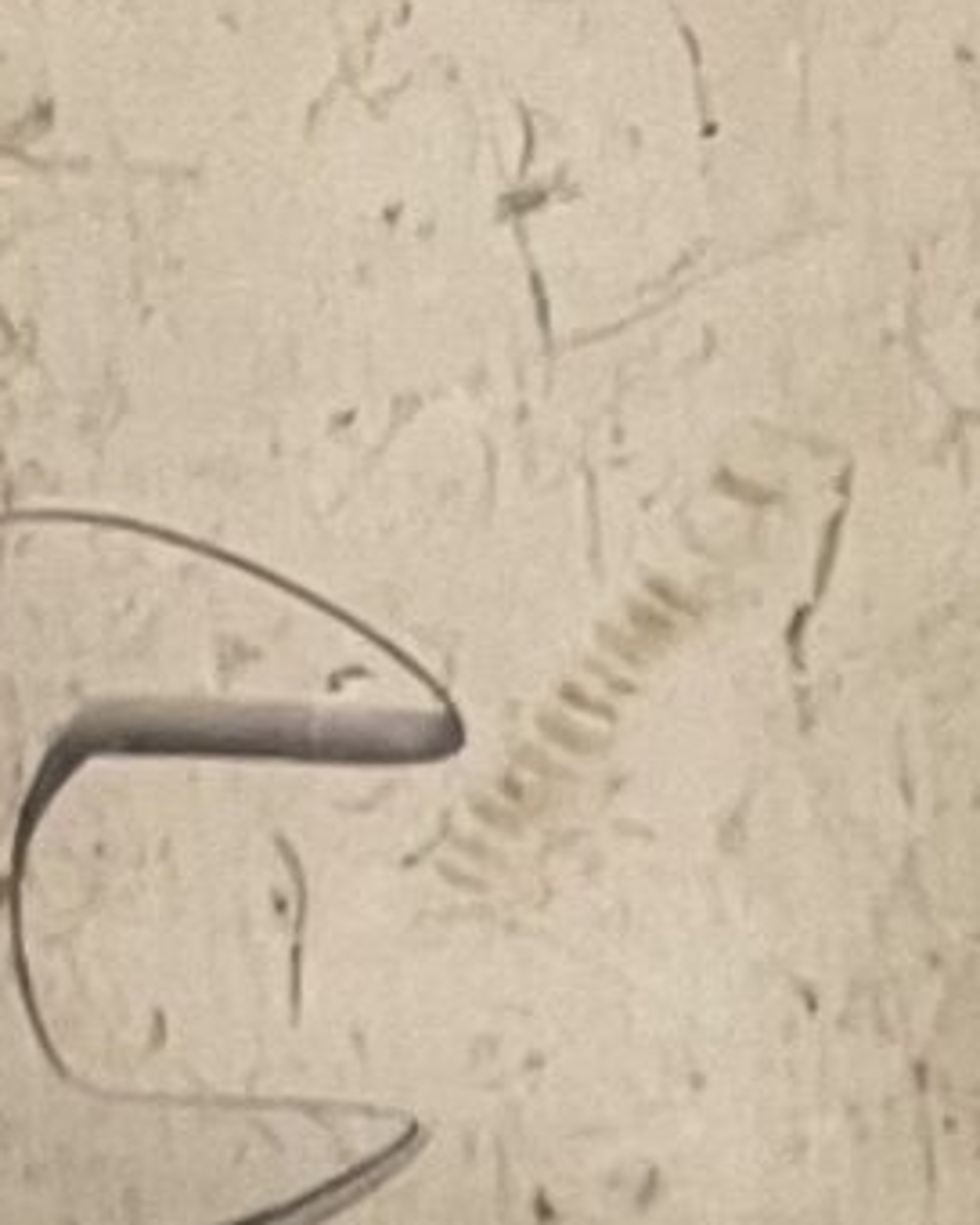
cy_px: 3124
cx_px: 3416
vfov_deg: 8.9
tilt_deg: -38.6
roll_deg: -14.1
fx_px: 6925
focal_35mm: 191
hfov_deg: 6.9
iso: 80
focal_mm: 4.2
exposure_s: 1/50
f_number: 1.6
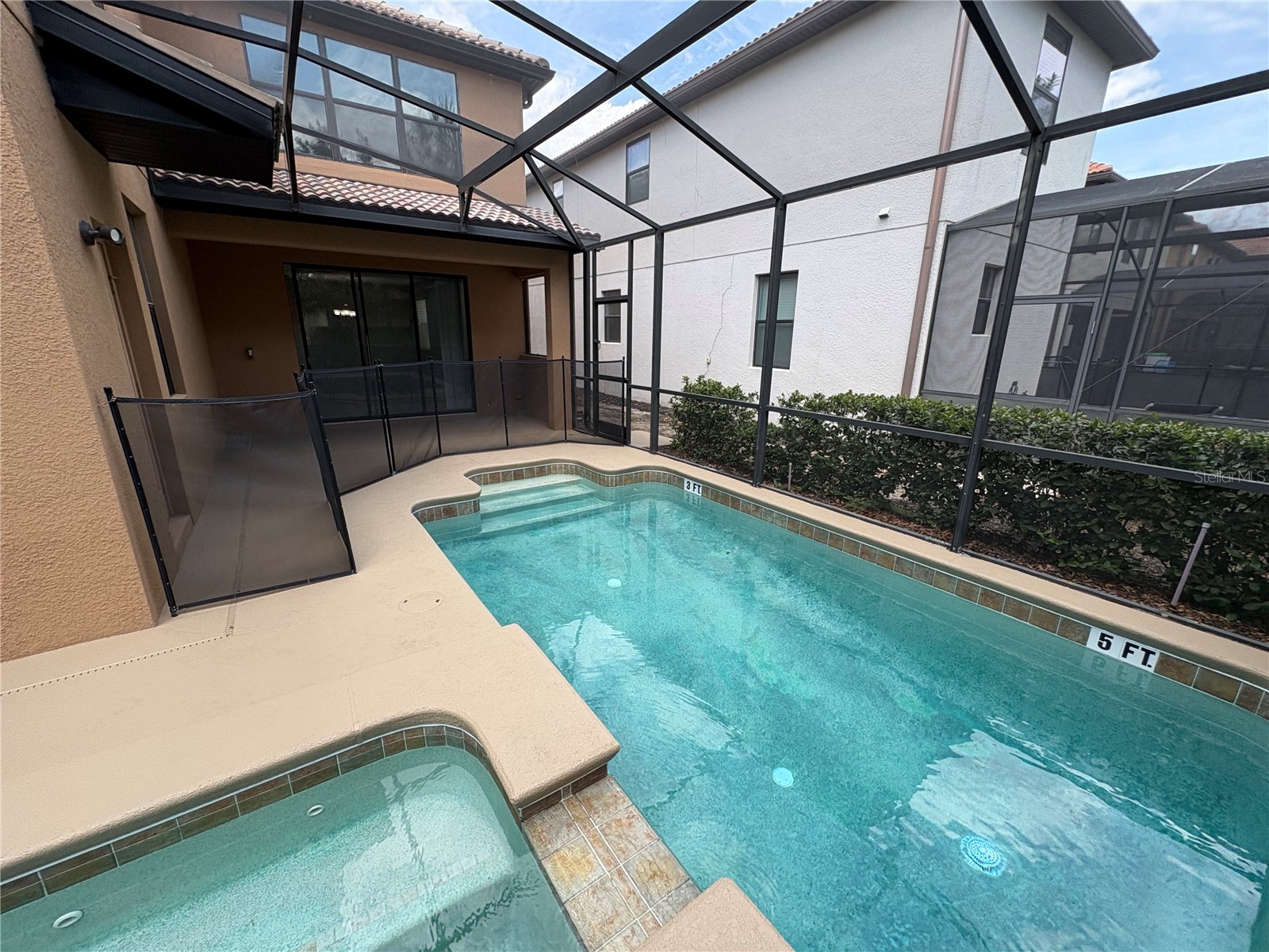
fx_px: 513
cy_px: 476
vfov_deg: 85.7
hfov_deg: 102.1
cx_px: 634
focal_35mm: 14
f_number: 2.2
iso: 40
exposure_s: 1/270
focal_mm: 2.22
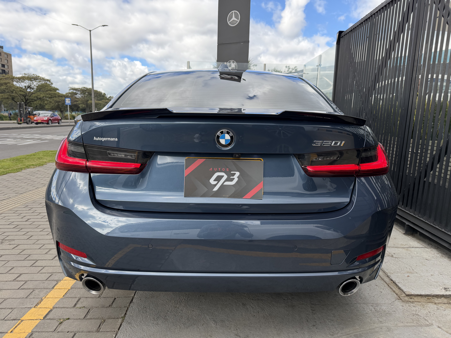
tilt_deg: -8.9
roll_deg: -1.4
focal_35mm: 24
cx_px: 226
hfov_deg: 71.6
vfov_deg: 56.8
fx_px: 313
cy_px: 169
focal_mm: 6.76
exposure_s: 1/1271
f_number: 1.78
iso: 100
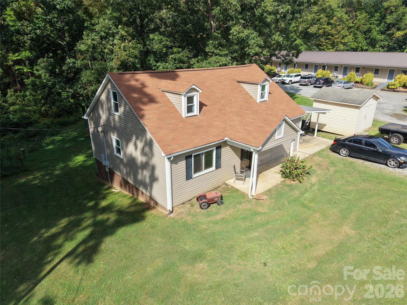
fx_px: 282
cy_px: 152
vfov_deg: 56.8
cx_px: 204
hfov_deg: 71.6
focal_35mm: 24
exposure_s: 1/5000
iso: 330
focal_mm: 8.67
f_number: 1.8
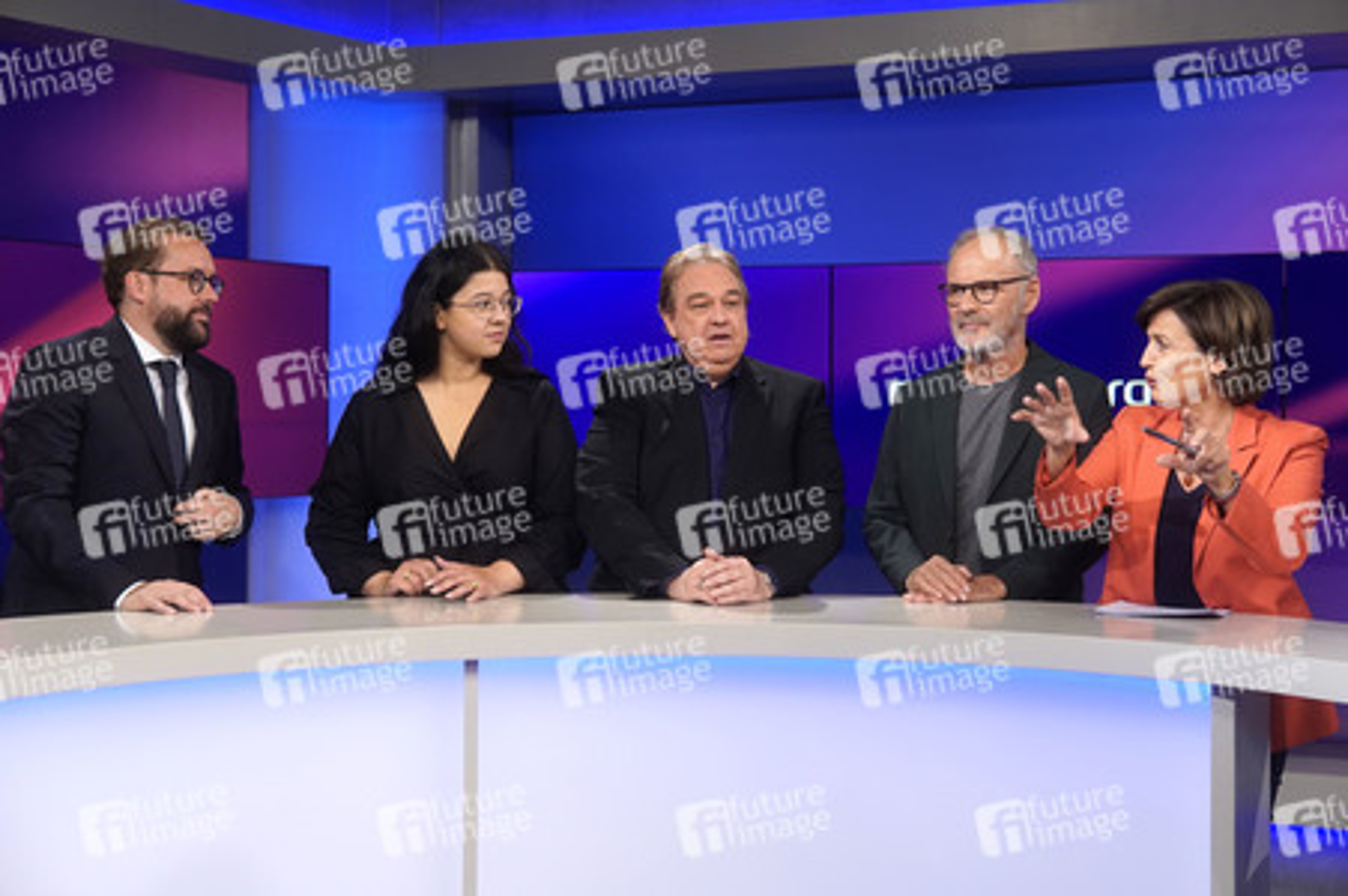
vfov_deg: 29.8
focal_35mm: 45
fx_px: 1684
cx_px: 674
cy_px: 448
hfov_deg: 43.6
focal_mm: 30
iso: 640
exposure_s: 1/200
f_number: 2.5
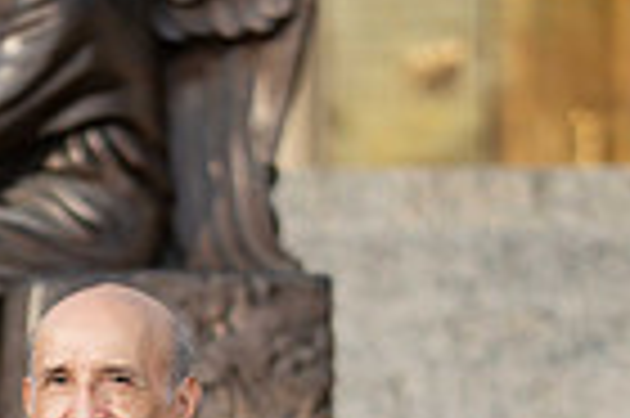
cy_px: 849
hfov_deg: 7.5
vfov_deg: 4.9
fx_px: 4789
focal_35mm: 274
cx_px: 86
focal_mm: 85
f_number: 2.2
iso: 200
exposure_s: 1/2000
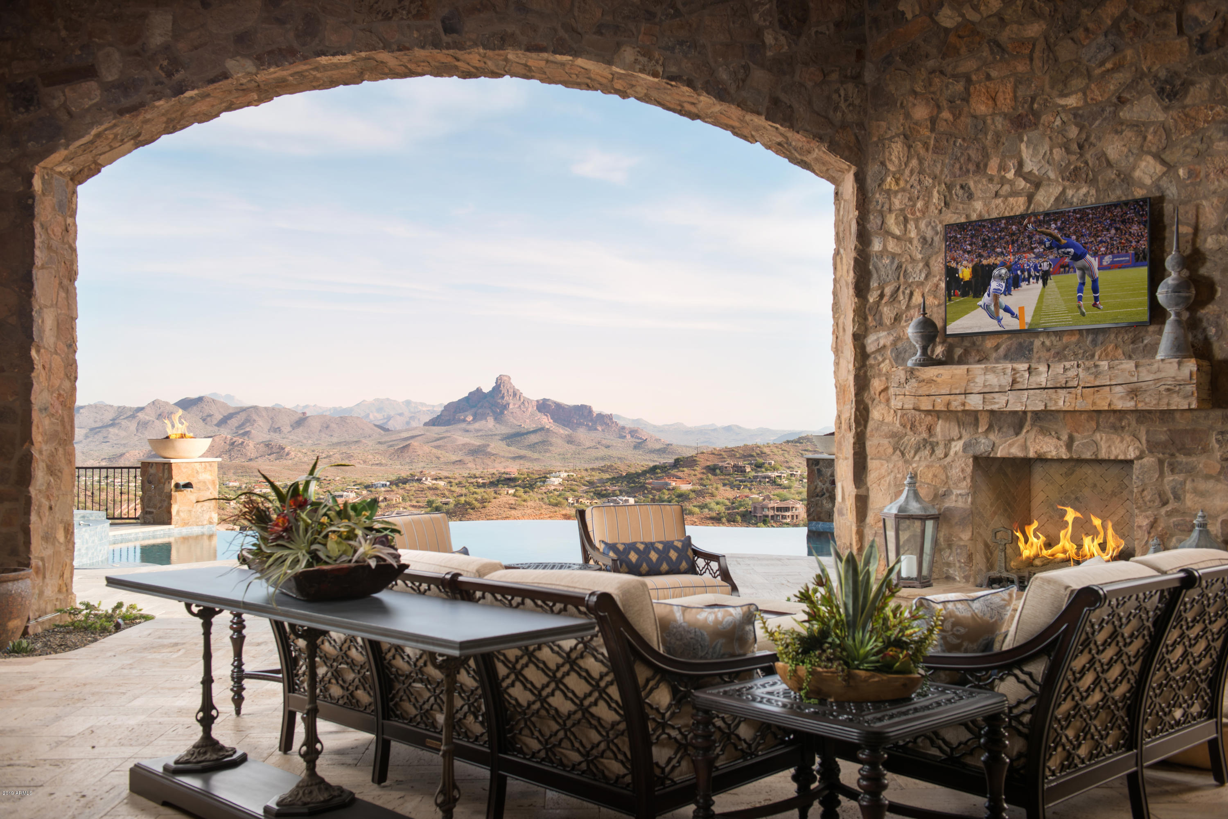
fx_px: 1194
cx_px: 614
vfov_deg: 37.9
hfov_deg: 54.4
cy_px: 410
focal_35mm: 35
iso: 200
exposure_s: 1/250
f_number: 7.1
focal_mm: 35
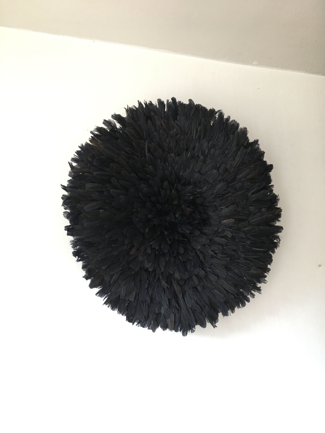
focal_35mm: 29
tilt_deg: +9.0
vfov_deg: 61.7
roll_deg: +2.8
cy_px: 216
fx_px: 363
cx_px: 162
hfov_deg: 48.2
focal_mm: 4.15
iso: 50
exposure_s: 1/17
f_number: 2.2
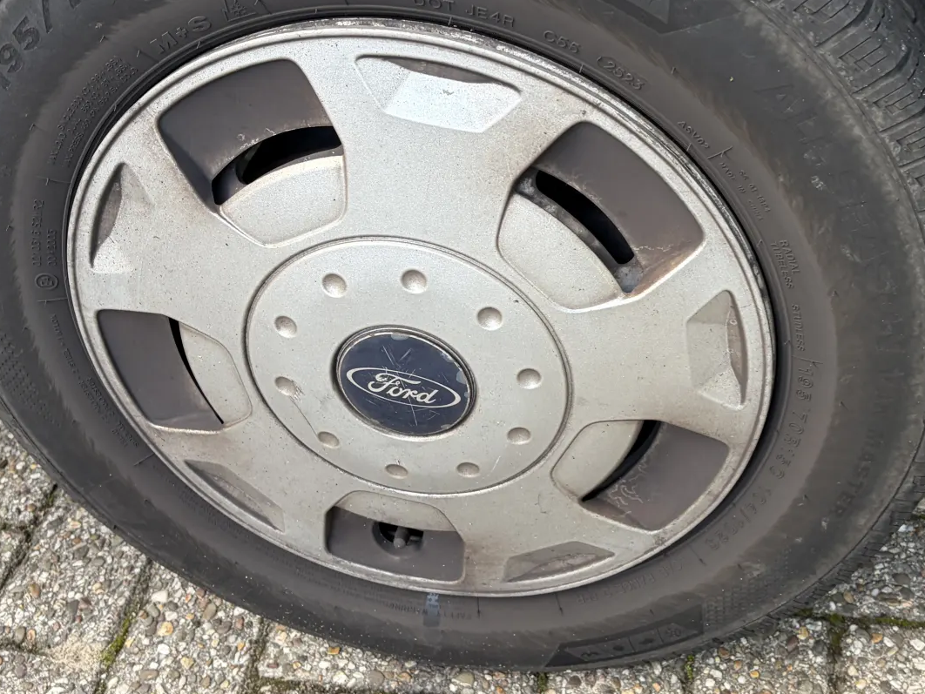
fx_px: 1256
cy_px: 347
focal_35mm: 47
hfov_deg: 40.3
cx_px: 548
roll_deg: -0.8
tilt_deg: -42.4
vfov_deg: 30.9
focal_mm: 5.96
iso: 80
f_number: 1.6
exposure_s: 1/159
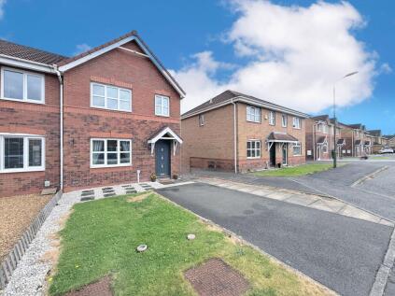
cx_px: 198
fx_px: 160
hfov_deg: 102.1
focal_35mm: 14
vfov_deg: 85.6
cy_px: 148
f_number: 2.2
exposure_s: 1/1105
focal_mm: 2.22
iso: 64
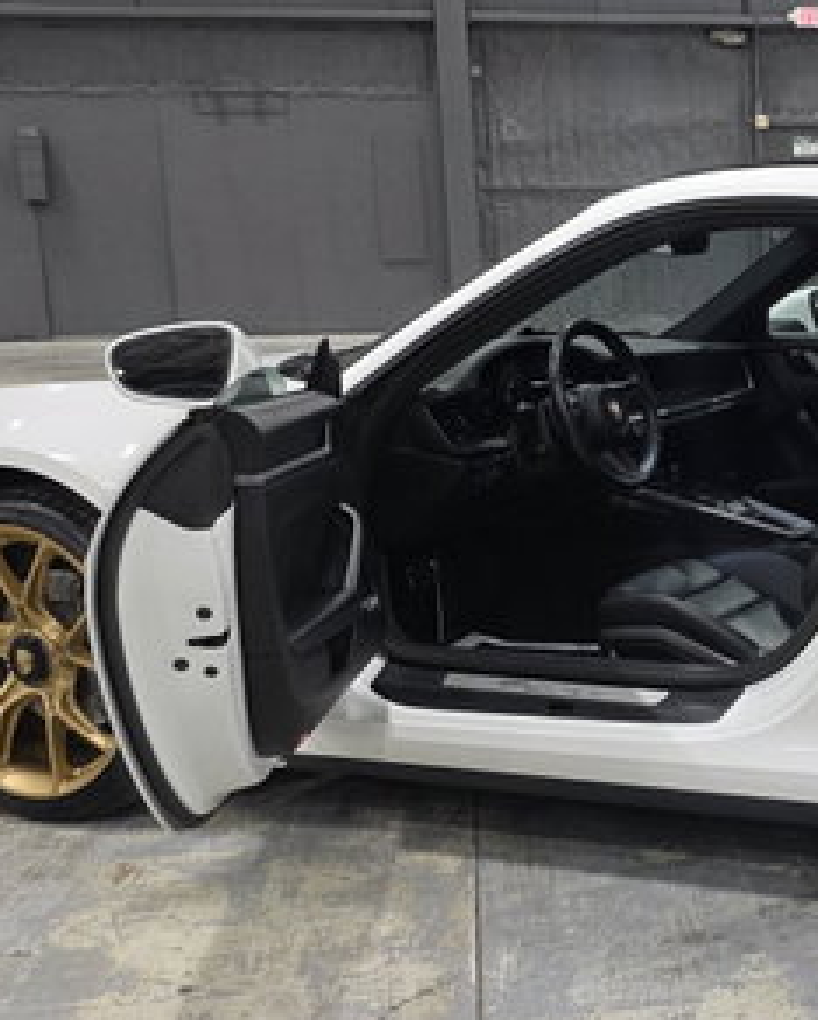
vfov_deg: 31.9
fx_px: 1784
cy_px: 583
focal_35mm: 59
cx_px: 937
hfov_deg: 23.9
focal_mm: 6.3
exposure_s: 1/120
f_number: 1.7
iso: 250
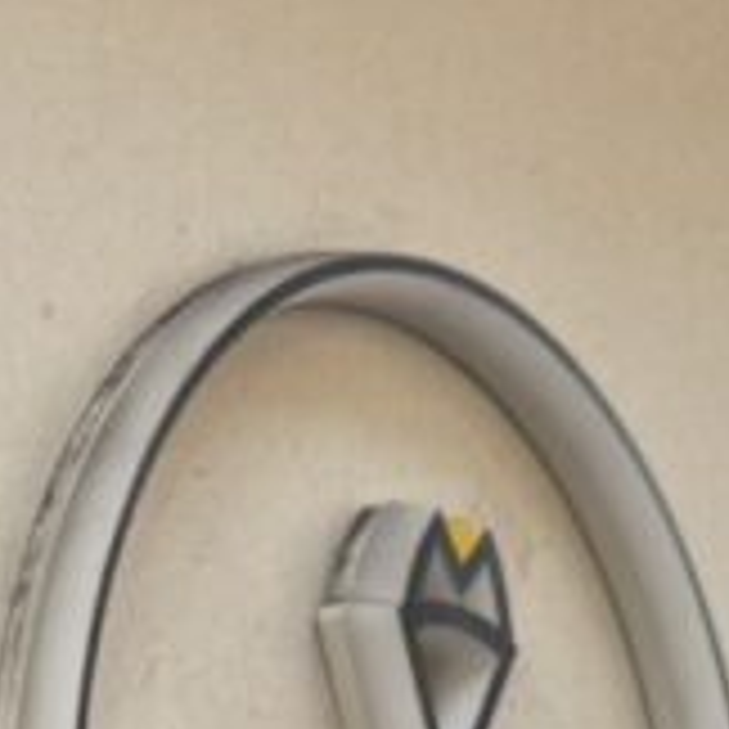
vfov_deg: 9.7
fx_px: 4003
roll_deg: +0.4
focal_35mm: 168
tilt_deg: +3.5
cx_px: -400
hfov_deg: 10.0
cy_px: 1472
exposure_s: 1/50
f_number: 1.78
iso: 125
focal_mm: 6.76
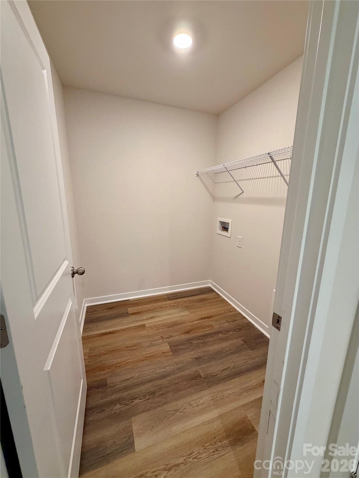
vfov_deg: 102.1
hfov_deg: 85.7
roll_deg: -0.1
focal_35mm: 14
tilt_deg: -11.2
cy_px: 239
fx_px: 194
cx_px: 180
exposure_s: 1/60
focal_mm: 2.22
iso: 250
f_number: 2.2
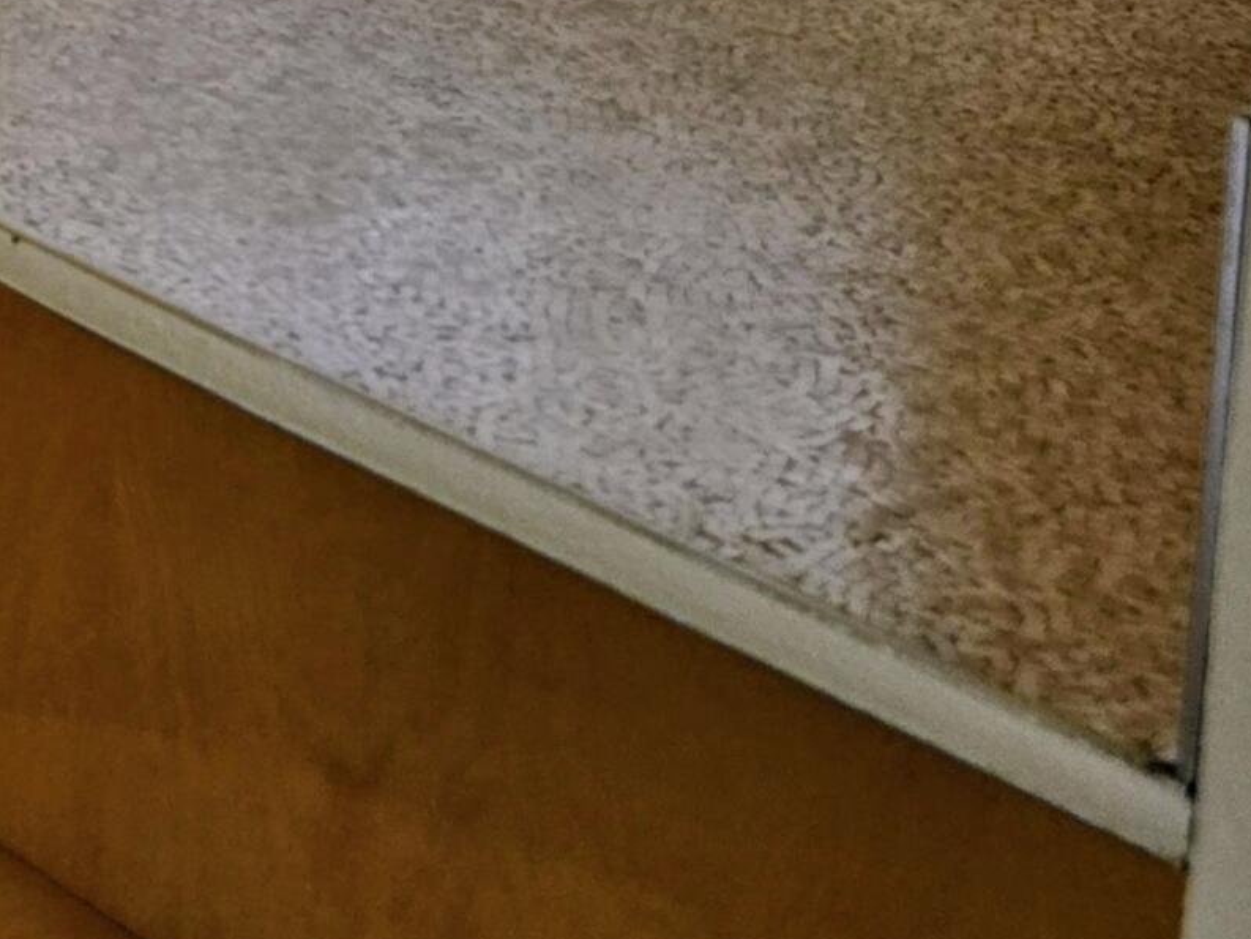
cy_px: -697
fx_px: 3145
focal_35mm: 87
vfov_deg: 15.0
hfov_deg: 17.5
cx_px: -1093
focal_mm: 6.3
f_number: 1.7
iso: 125
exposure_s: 1/180
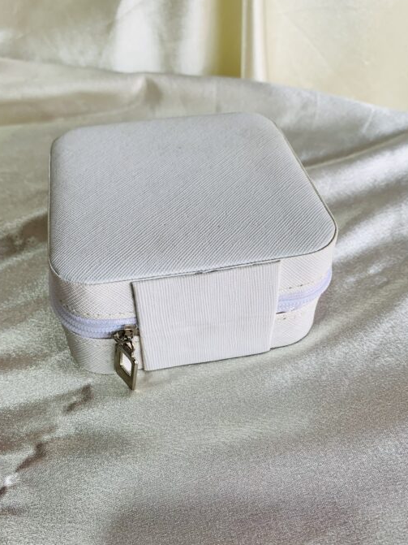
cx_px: 182
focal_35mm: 31
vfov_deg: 58.3
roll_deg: -1.2
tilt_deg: -44.3
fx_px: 487
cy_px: 286
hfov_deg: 45.4
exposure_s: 1/100
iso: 40
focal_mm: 4.25
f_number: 1.8
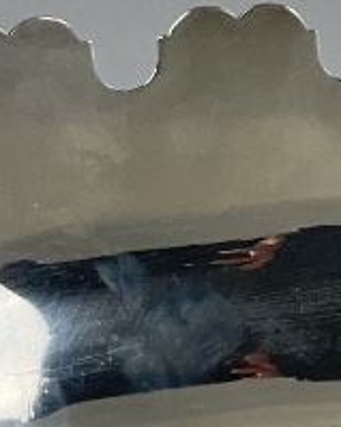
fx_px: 2159
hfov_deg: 8.9
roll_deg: -6.0
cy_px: 549
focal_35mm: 171
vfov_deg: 11.0
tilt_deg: -34.2
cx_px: 444
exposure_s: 1/100
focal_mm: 3
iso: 32
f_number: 1.8
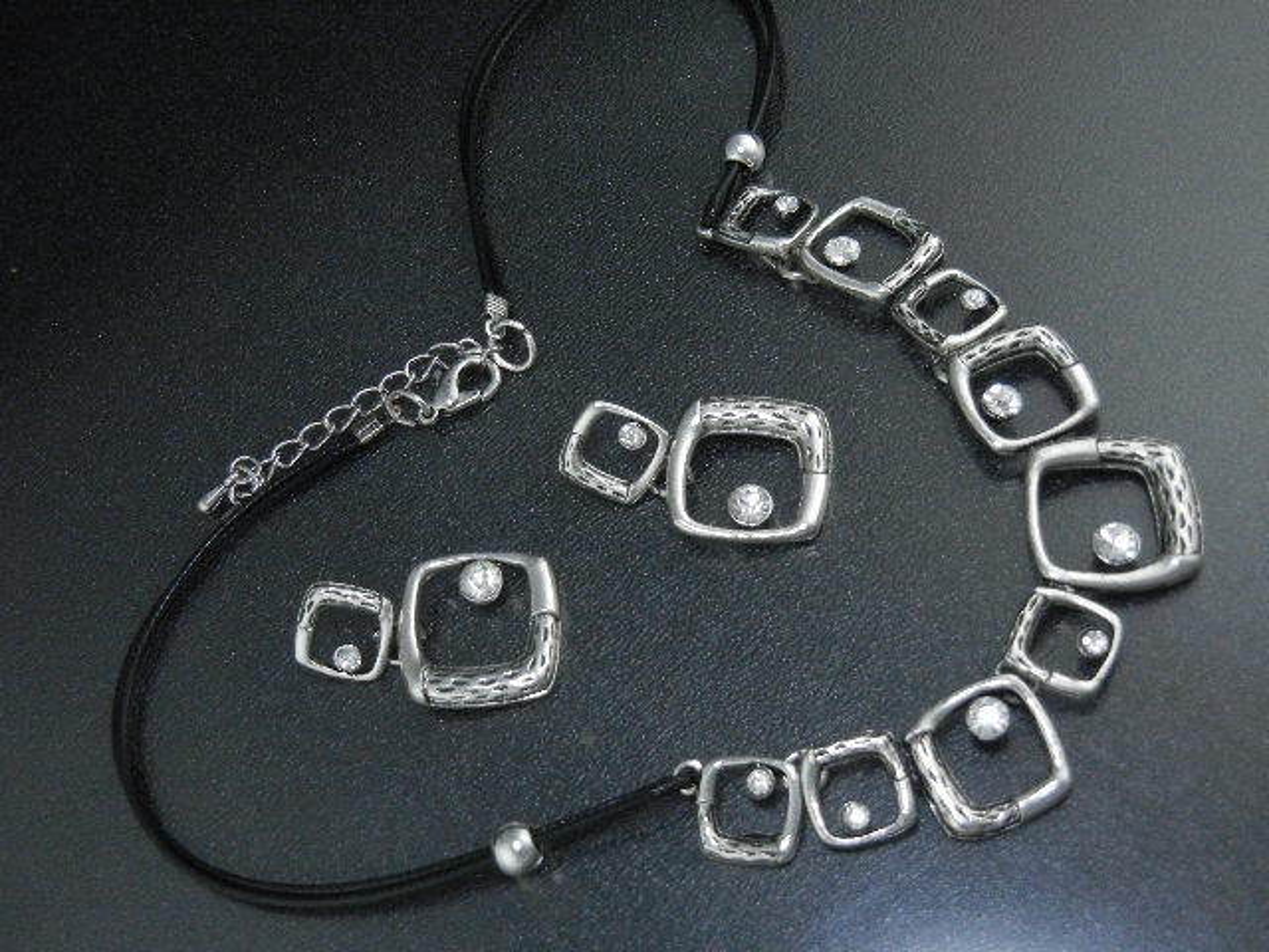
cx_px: 634
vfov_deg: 32.2
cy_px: 476
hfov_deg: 42.1
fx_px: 1650
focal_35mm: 45
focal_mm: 8.1
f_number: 7.6
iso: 800
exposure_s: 1/30
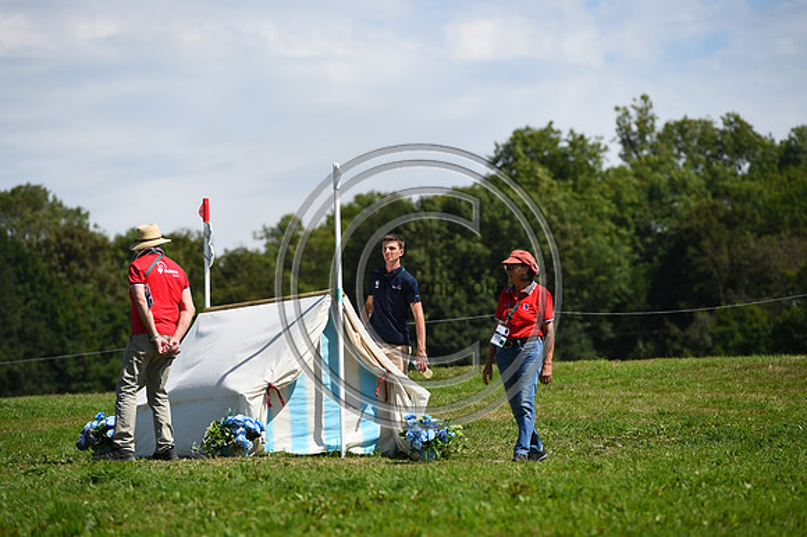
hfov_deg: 10.3
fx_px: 4481
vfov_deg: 6.9
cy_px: 268
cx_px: 404
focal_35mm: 200
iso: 100
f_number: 5
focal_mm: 200
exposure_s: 1/1000
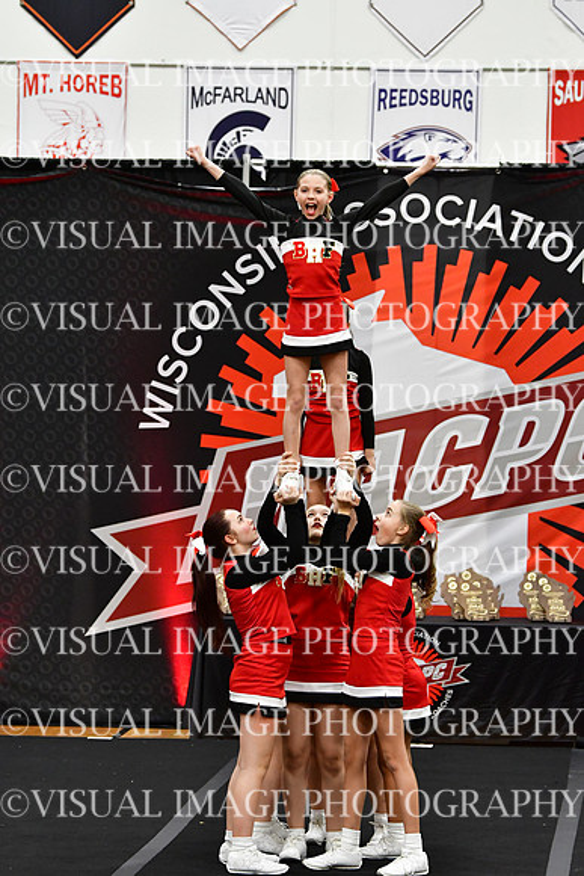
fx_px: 4377
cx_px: 292
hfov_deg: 7.6
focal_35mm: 180
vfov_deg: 11.4
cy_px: 438
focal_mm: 120
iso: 5000
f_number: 3.5
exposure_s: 1/500
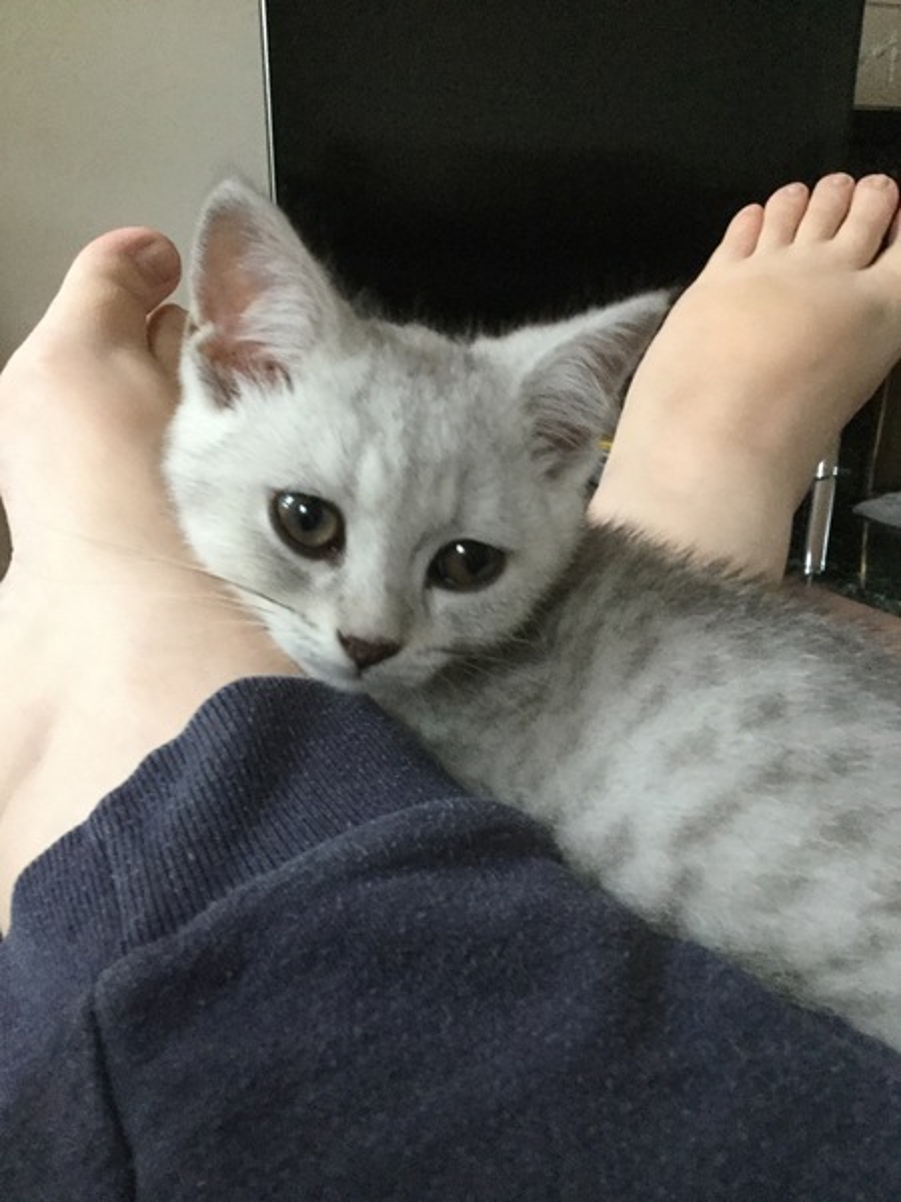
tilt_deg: -18.5
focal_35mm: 31
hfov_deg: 45.4
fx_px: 1076
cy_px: 601
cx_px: 450
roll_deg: +0.2
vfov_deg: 58.4
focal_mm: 3.3
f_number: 2.4
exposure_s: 1/25
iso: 200
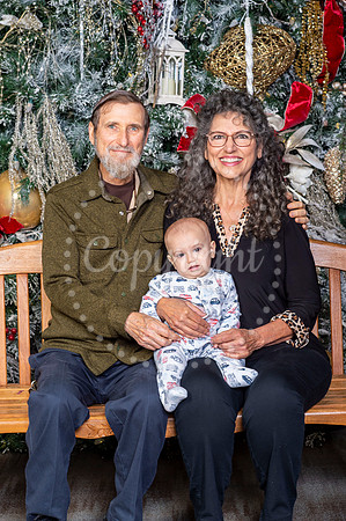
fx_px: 1228
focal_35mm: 85
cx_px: 173
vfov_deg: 23.9
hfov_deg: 16.0
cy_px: 260
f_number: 8
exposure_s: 1/125
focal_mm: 85
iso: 400
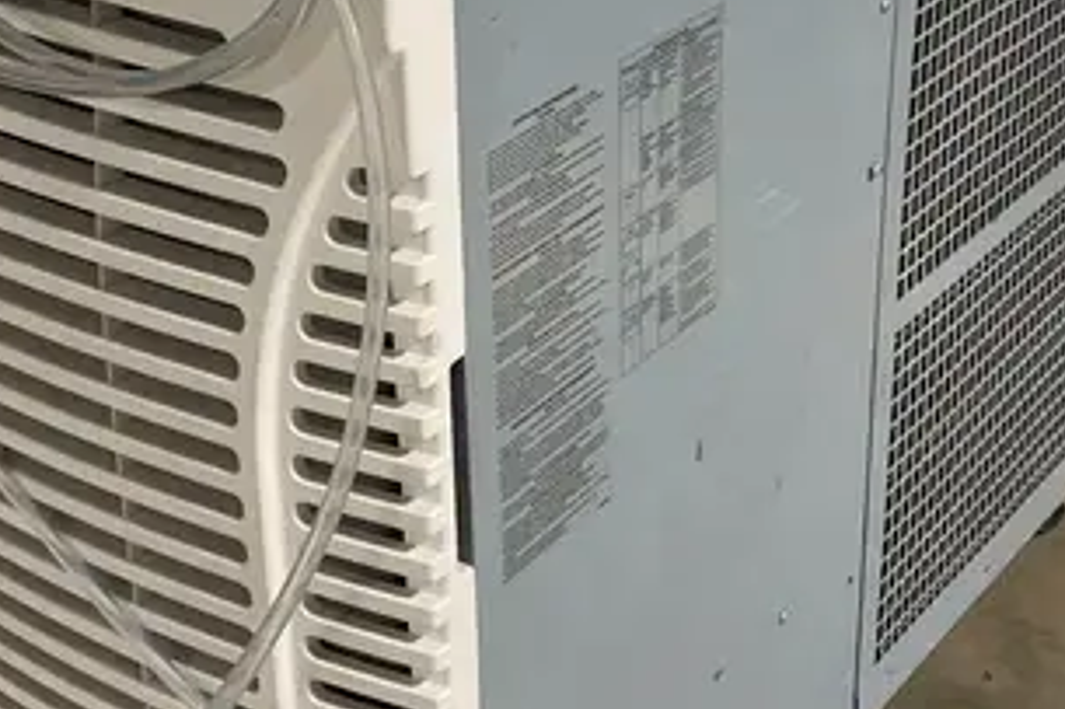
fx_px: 1922
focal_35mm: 65
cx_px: 419
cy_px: 162
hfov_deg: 30.9
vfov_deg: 20.7
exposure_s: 1/56
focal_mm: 4.25
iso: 250
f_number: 1.8
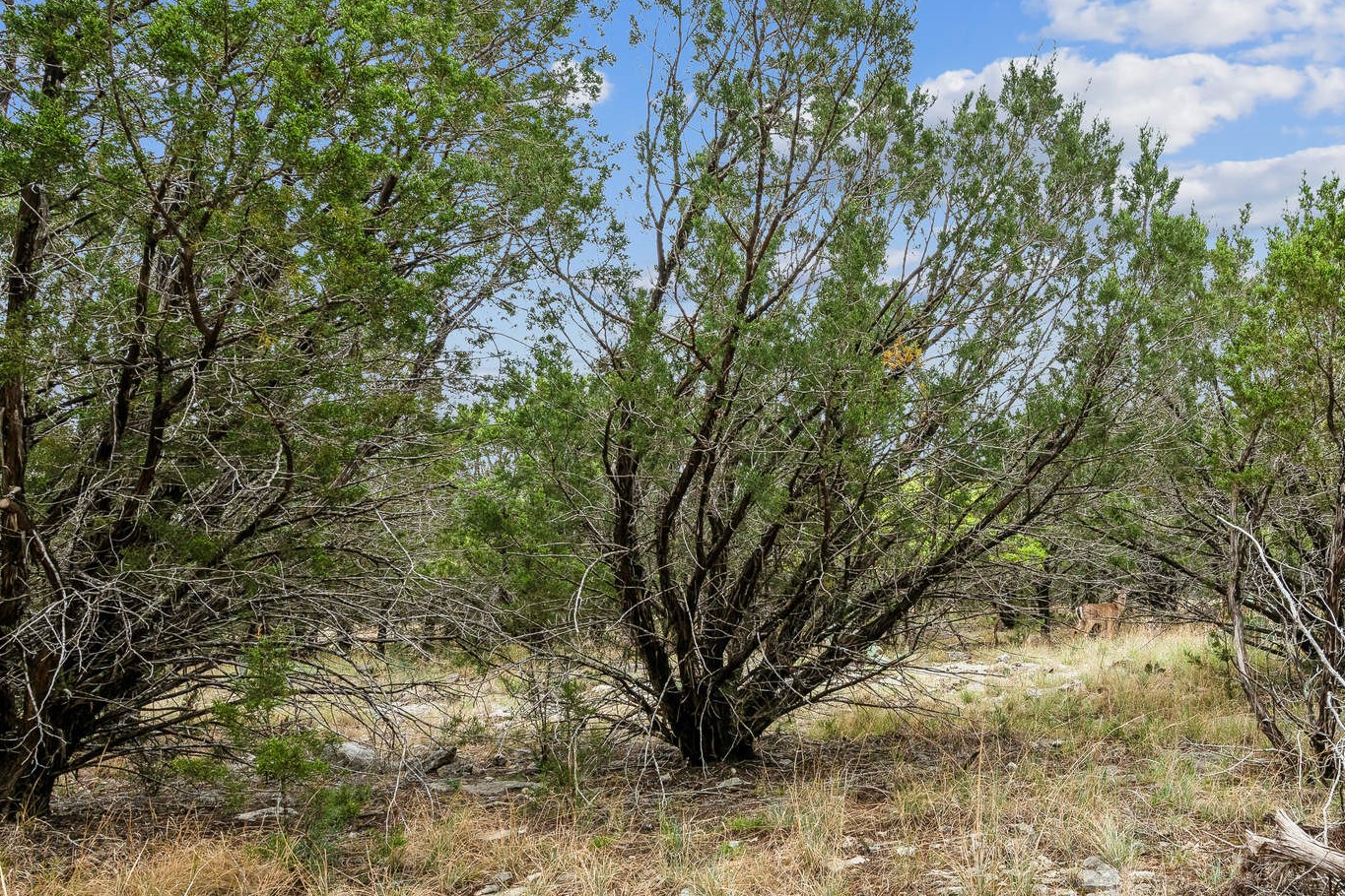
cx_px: 920
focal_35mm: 24
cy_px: 551
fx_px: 897
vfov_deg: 52.7
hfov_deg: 71.1
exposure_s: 1/80
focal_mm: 16
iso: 400
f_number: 11
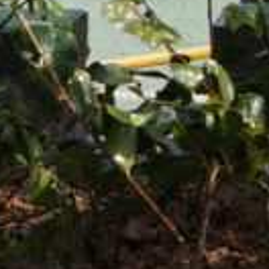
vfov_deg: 8.4
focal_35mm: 198
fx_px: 1741
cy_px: -283
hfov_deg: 8.3
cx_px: 564
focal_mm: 20
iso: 100
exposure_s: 1/200
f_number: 5.6
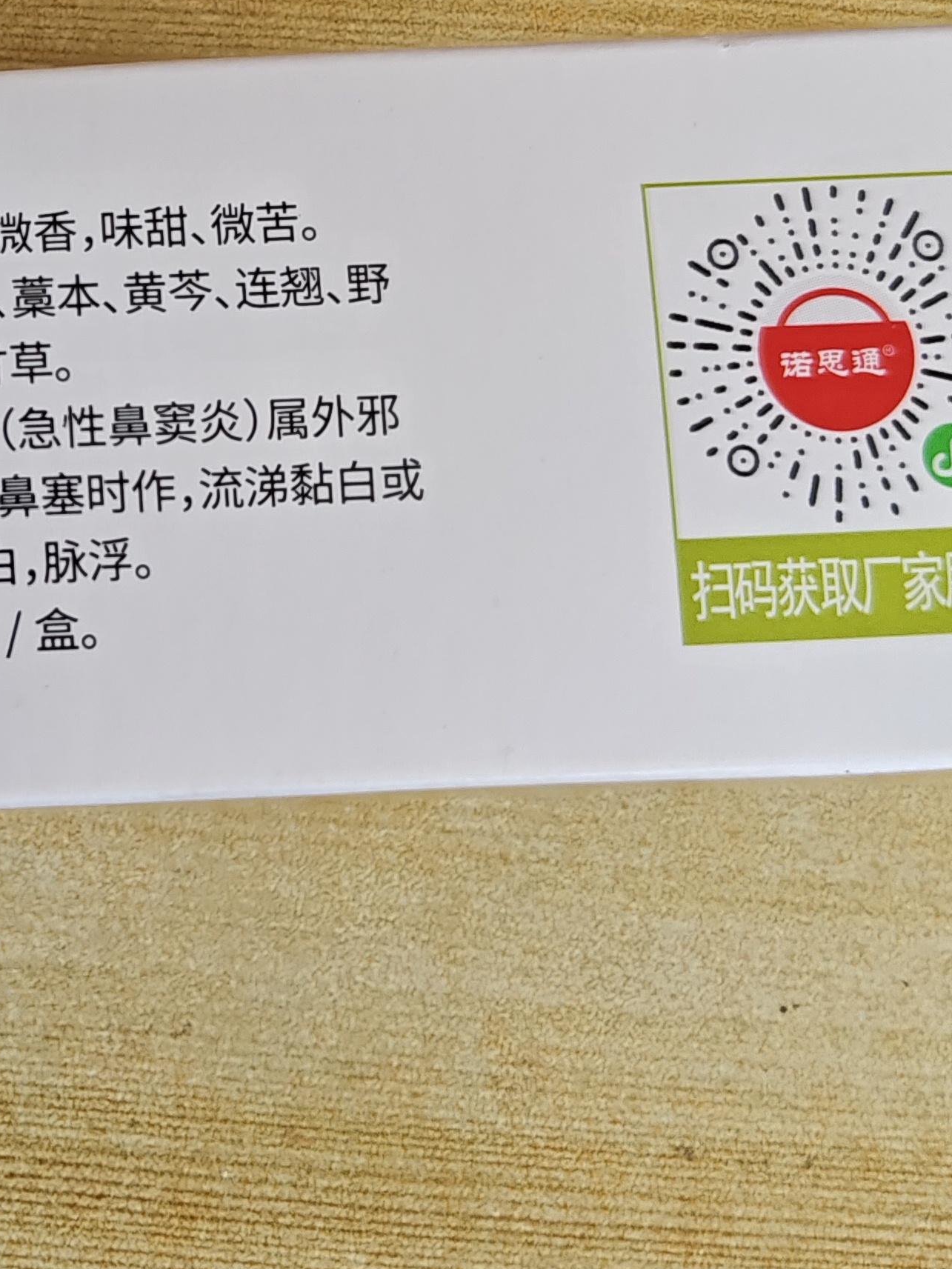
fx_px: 2017
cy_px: 323
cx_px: -115
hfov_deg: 24.6
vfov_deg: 34.2
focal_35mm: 55
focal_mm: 5.56
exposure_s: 1/100
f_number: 1.88
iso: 84
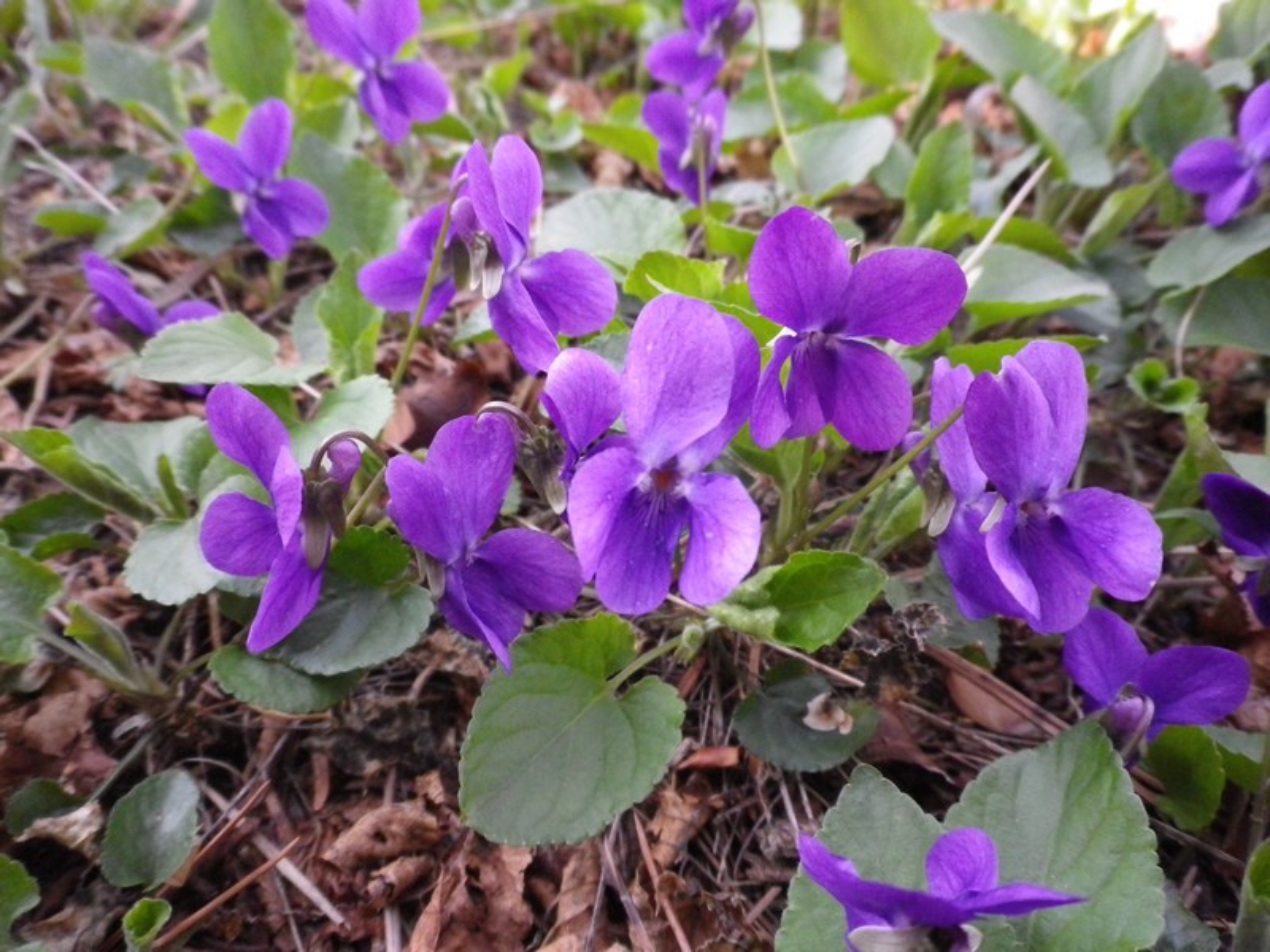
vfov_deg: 49.7
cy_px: 476
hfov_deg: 63.4
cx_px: 635
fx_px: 1027
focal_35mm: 28
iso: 500
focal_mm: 5.05
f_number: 3.5
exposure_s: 1/100
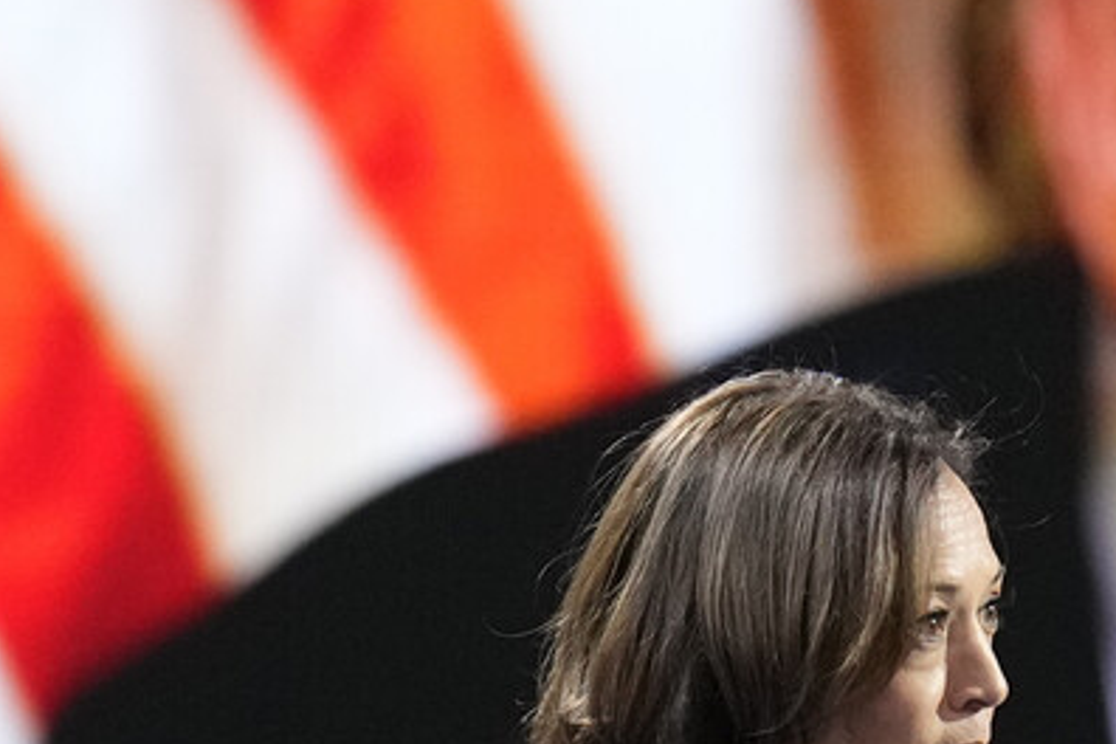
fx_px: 29076
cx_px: 1271
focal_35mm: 938
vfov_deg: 1.5
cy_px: 472
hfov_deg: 2.2
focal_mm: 155
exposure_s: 1/320
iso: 3200
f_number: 3.2
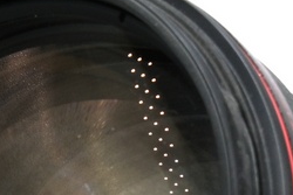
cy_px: 173
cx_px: 190
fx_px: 2248
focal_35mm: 276
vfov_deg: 5.0
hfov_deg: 7.5
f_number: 16
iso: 800
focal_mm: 46.3
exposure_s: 1/125
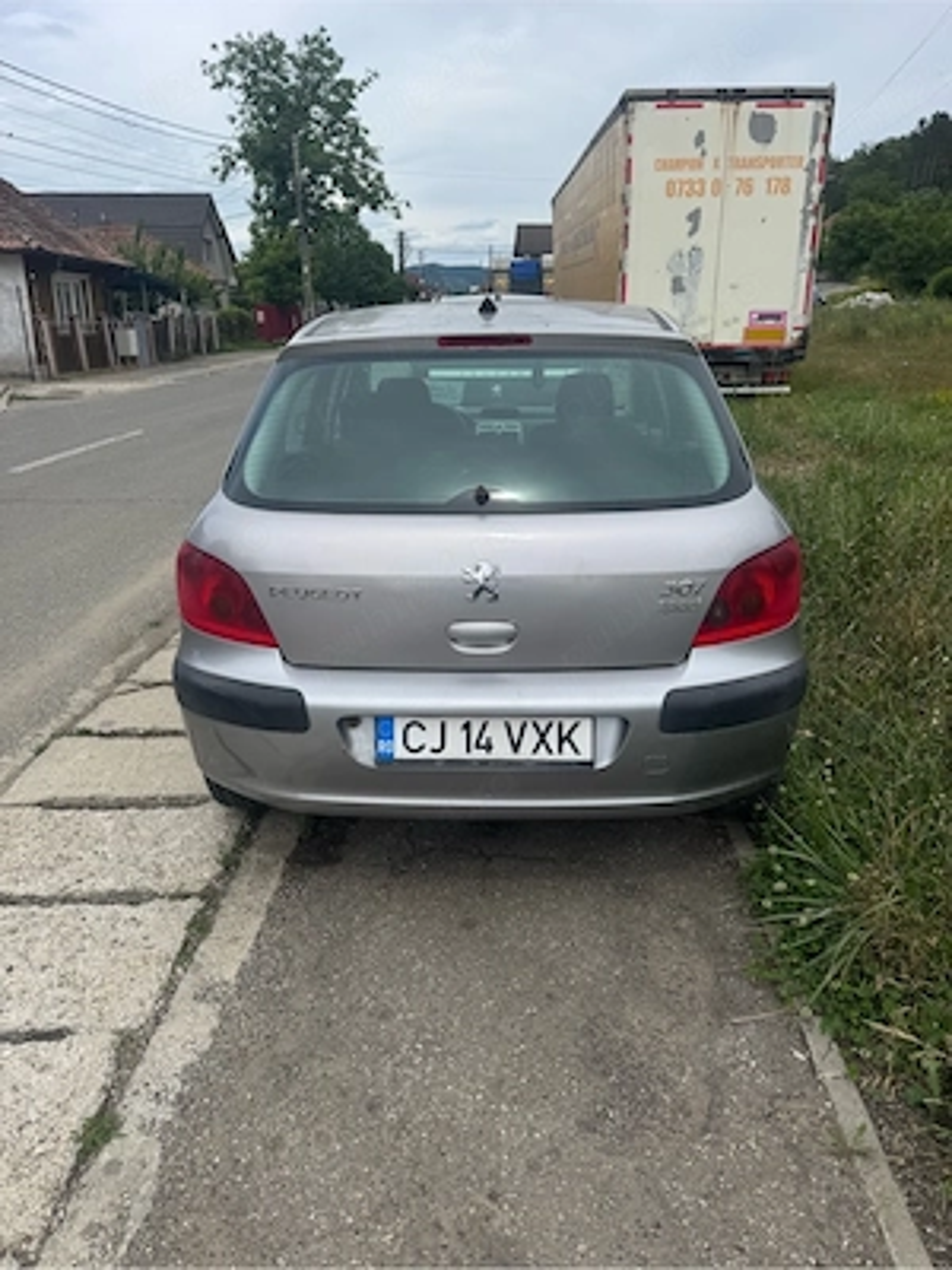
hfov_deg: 56.8
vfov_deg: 71.6
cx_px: 476
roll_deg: +0.3
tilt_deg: -19.5
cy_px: 635
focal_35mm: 24
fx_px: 880
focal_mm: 6.76
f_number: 1.78
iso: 80
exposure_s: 1/4049
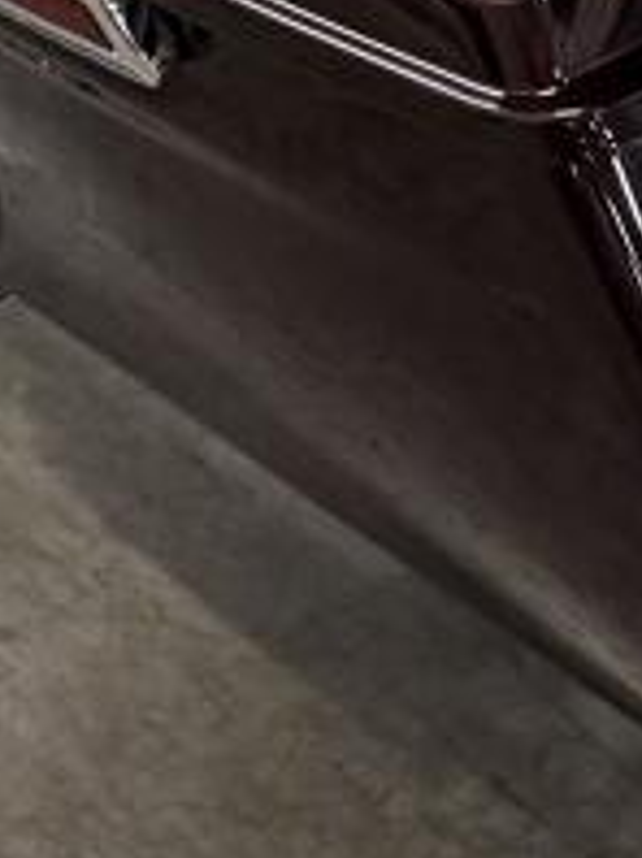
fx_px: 4510
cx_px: 492
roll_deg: -3.5
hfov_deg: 8.1
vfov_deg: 10.2
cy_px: -763
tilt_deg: -18.5
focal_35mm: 182
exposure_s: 1/60
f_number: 1.78
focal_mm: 6.76
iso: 200
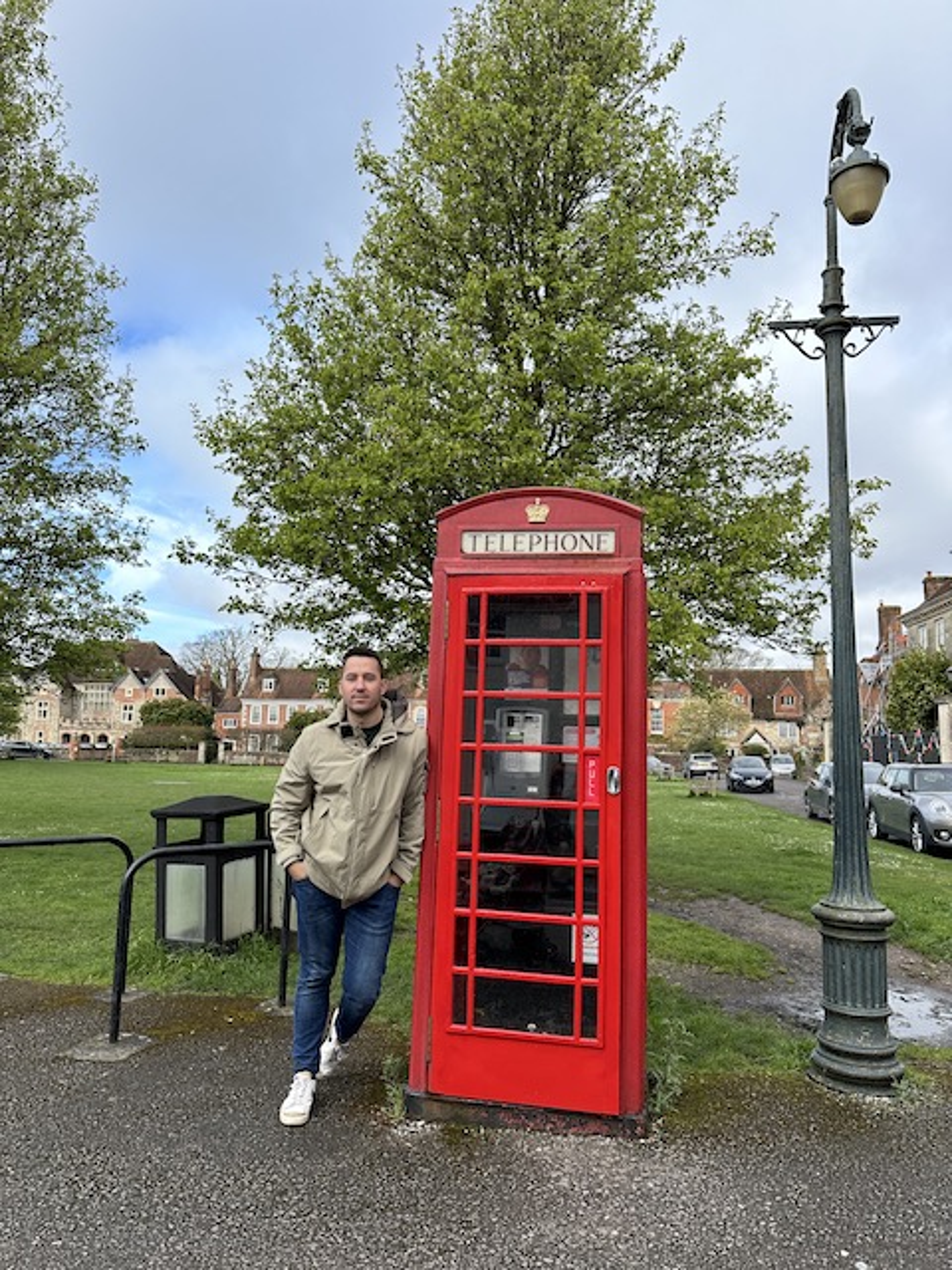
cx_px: 476
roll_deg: -2.0
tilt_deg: +7.2
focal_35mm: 24
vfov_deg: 71.6
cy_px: 635
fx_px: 880
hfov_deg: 56.8
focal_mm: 6.86
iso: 80
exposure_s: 1/1779
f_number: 1.78
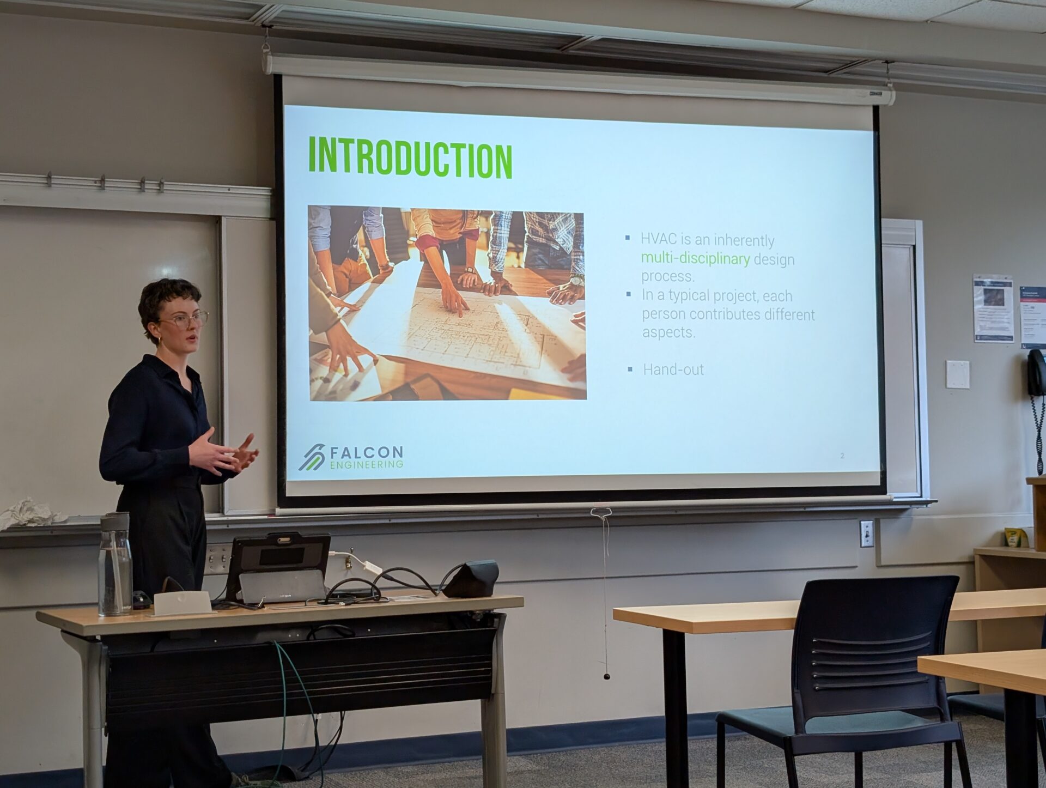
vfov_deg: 29.8
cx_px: 523
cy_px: 394
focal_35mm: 49
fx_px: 1483
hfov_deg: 38.9
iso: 130
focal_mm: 6.9
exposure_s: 1/120
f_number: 1.68
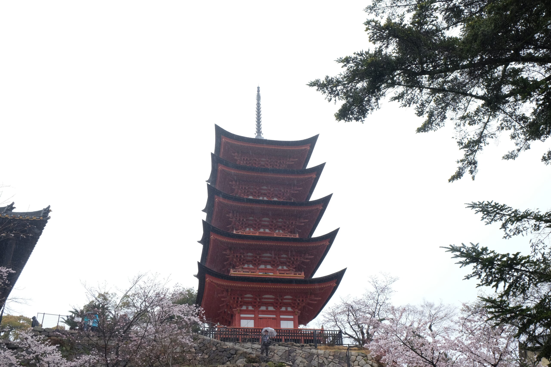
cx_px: 276
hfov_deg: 54.4
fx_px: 536
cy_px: 184
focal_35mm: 35
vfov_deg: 37.9
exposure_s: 1/250
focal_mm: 23.3
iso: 800
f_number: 11
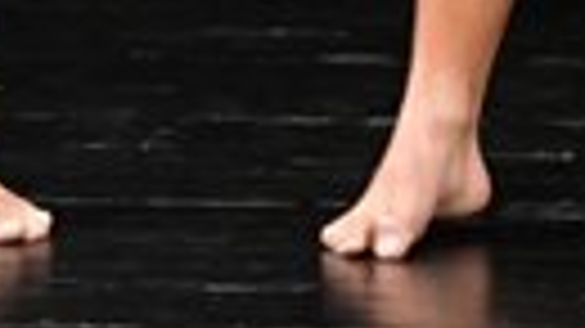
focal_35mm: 1782
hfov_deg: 1.2
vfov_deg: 0.7
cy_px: -750
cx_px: 236
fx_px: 27631
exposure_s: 1/400
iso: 3200
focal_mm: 190
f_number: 5.6
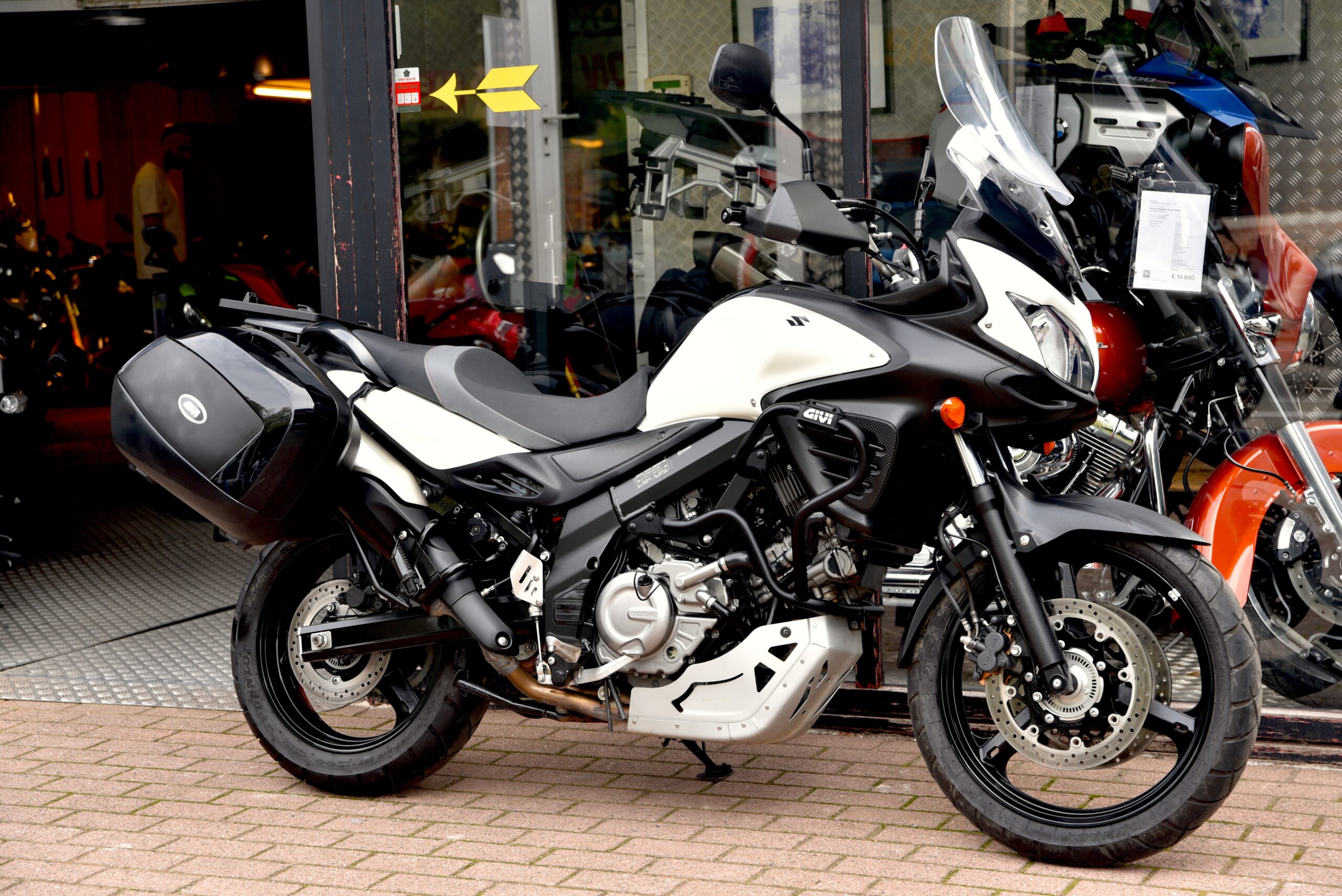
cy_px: 448
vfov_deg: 19.5
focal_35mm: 70
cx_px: 671
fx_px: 2610
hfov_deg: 28.8
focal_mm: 70
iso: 200
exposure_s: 1/80
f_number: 4.5
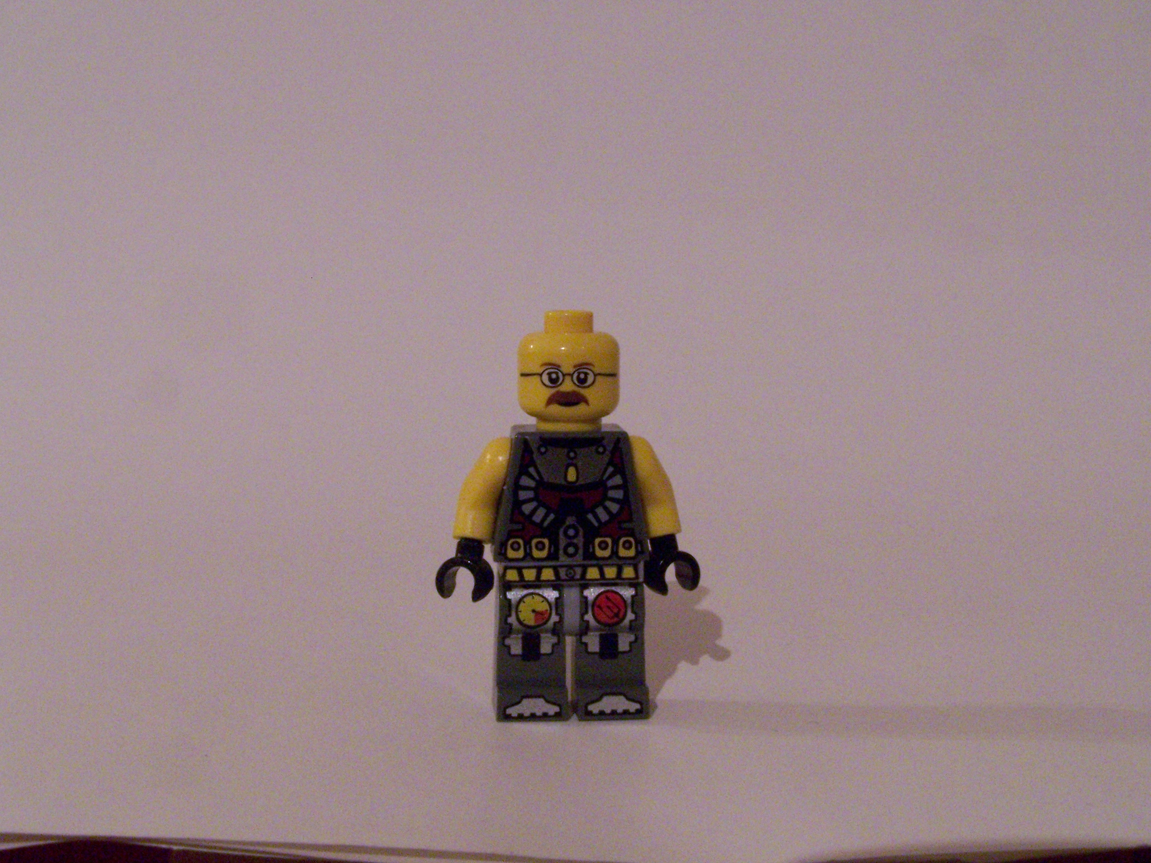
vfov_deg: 26.1
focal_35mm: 56
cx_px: 576
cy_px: 432
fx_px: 1862
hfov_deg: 34.3
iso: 400
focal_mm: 9.3
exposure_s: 1/4
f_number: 8
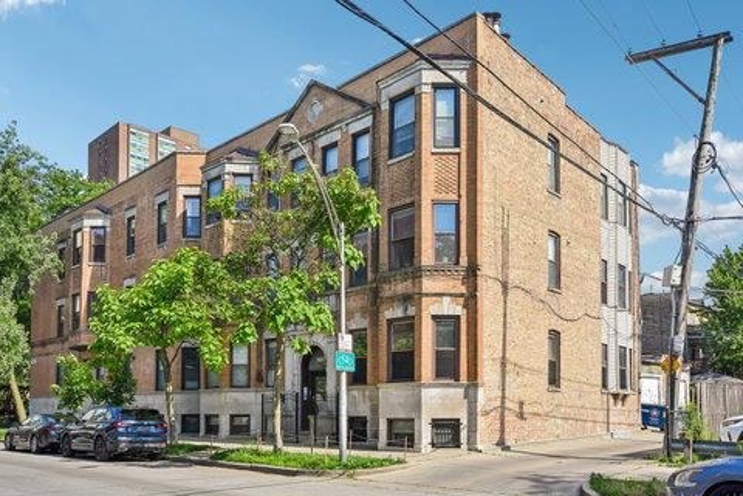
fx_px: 619
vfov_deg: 43.6
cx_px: 372
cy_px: 248
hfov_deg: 61.9
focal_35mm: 30
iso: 400
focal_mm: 20
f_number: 8
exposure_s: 1/400
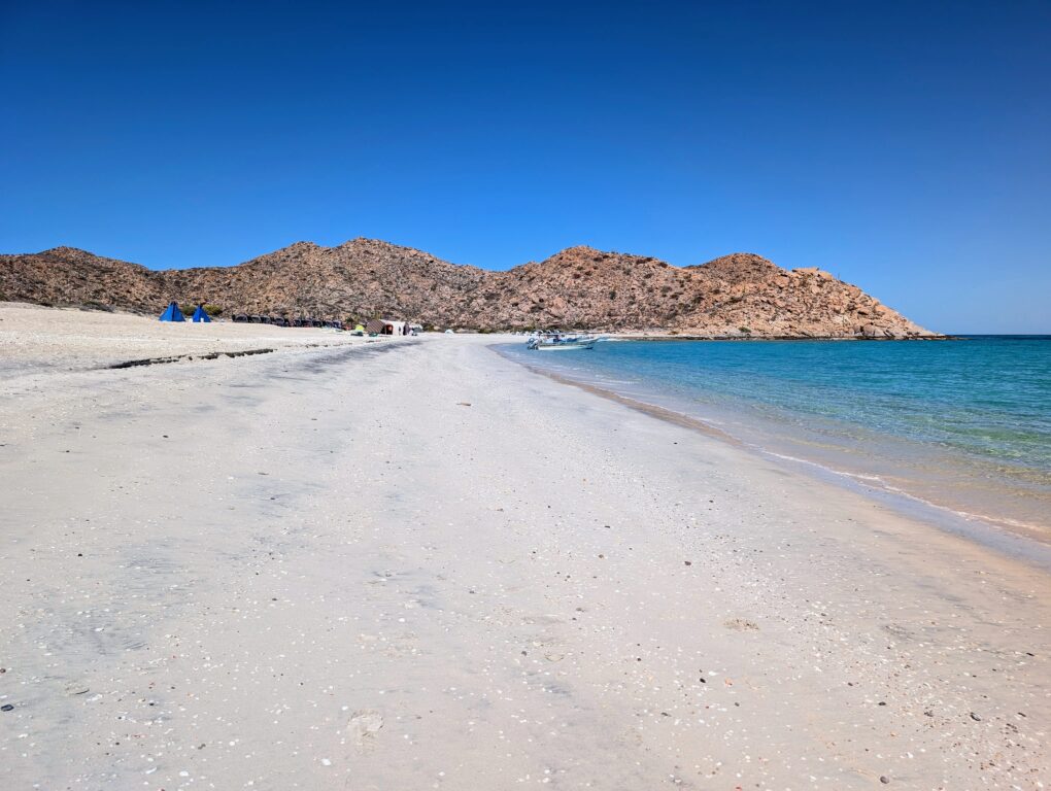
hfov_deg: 71.5
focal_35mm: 24
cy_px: 396
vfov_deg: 56.9
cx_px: 526
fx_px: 730
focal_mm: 6.9
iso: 28
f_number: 1.68
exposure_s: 1/1938
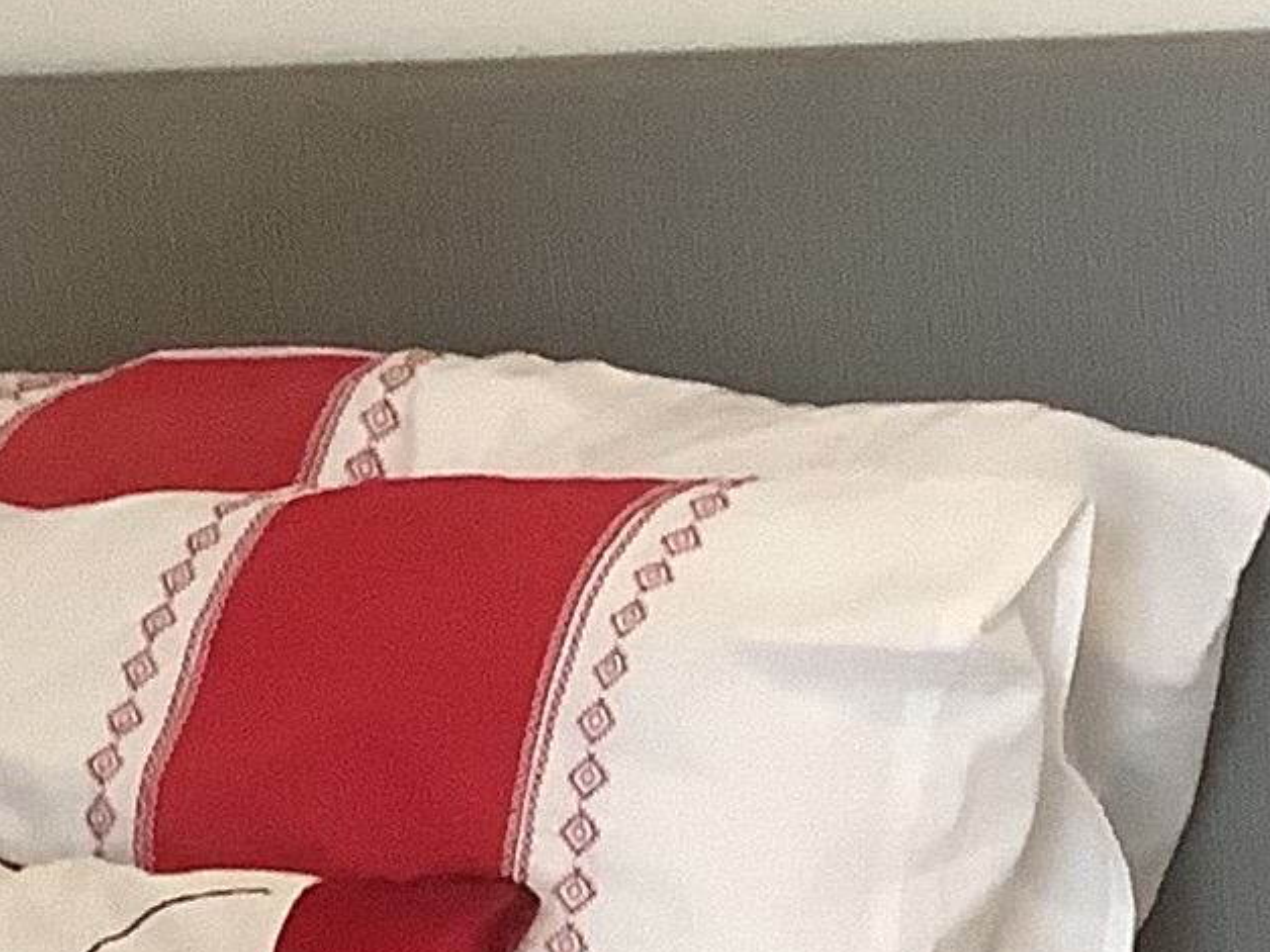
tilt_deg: -25.0
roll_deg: +8.8
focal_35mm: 161
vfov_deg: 8.5
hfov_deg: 12.2
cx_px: 287
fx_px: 5907
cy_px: 2161
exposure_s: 1/60
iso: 200
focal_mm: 3.3
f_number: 2.4
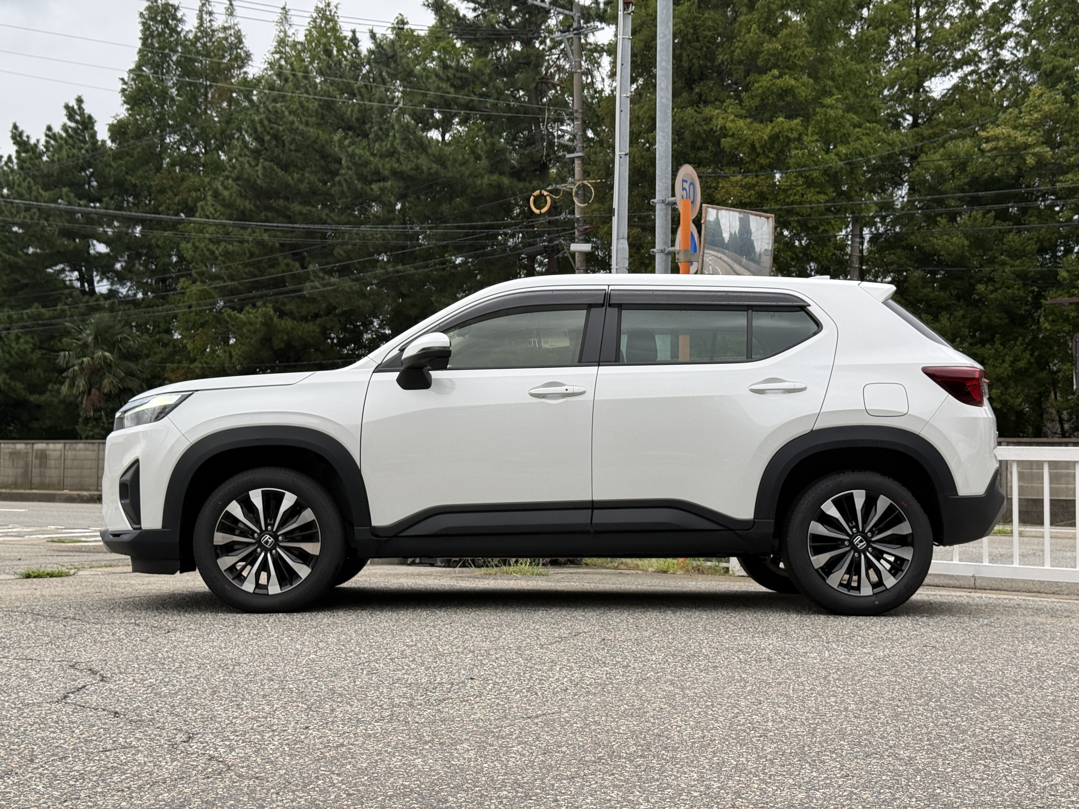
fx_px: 1496
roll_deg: -0.2
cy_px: 404
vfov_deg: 30.3
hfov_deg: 39.7
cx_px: 540
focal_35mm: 48
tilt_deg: +3.9
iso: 80
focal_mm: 6.76
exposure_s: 1/631
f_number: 1.78
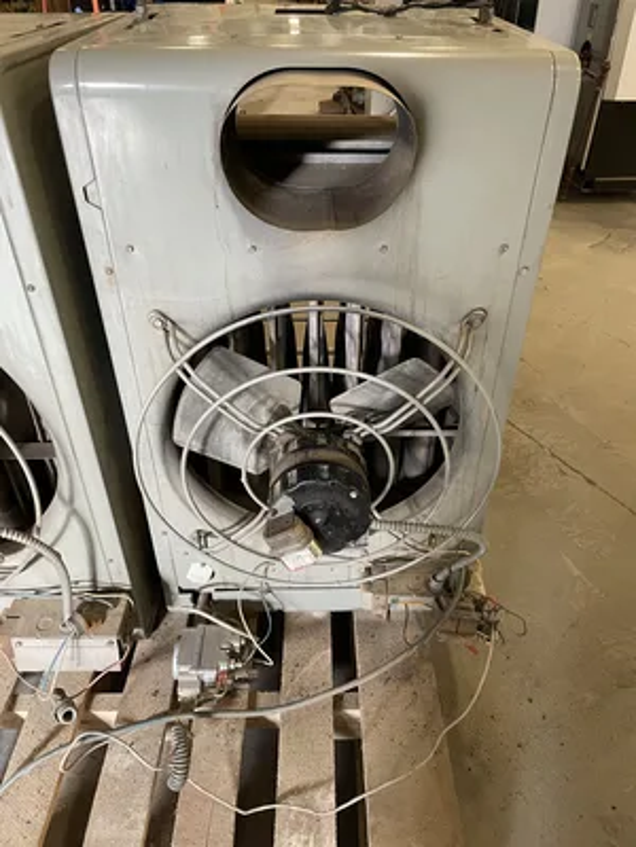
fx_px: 637
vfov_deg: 67.3
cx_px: 318
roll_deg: -0.3
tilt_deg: -35.2
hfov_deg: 53.1
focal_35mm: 26
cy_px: 424
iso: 250
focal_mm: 4.2
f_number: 1.6
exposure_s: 1/60
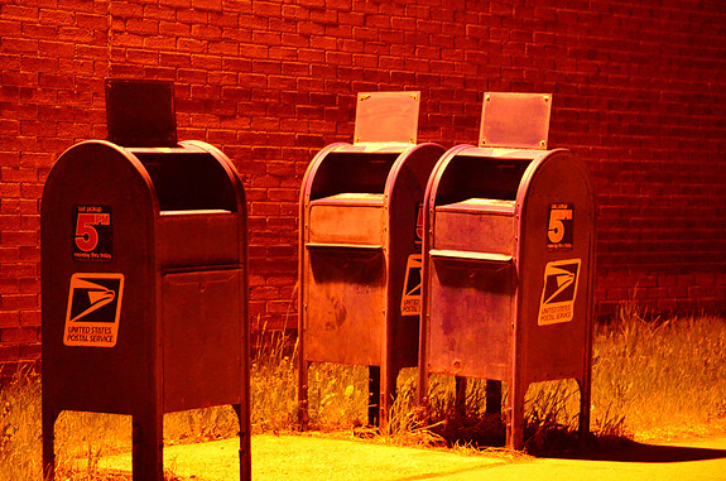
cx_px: 361
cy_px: 241
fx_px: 2435
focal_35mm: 121
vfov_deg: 11.3
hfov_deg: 17.0
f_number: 4.5
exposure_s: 1/25
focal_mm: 80
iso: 6400
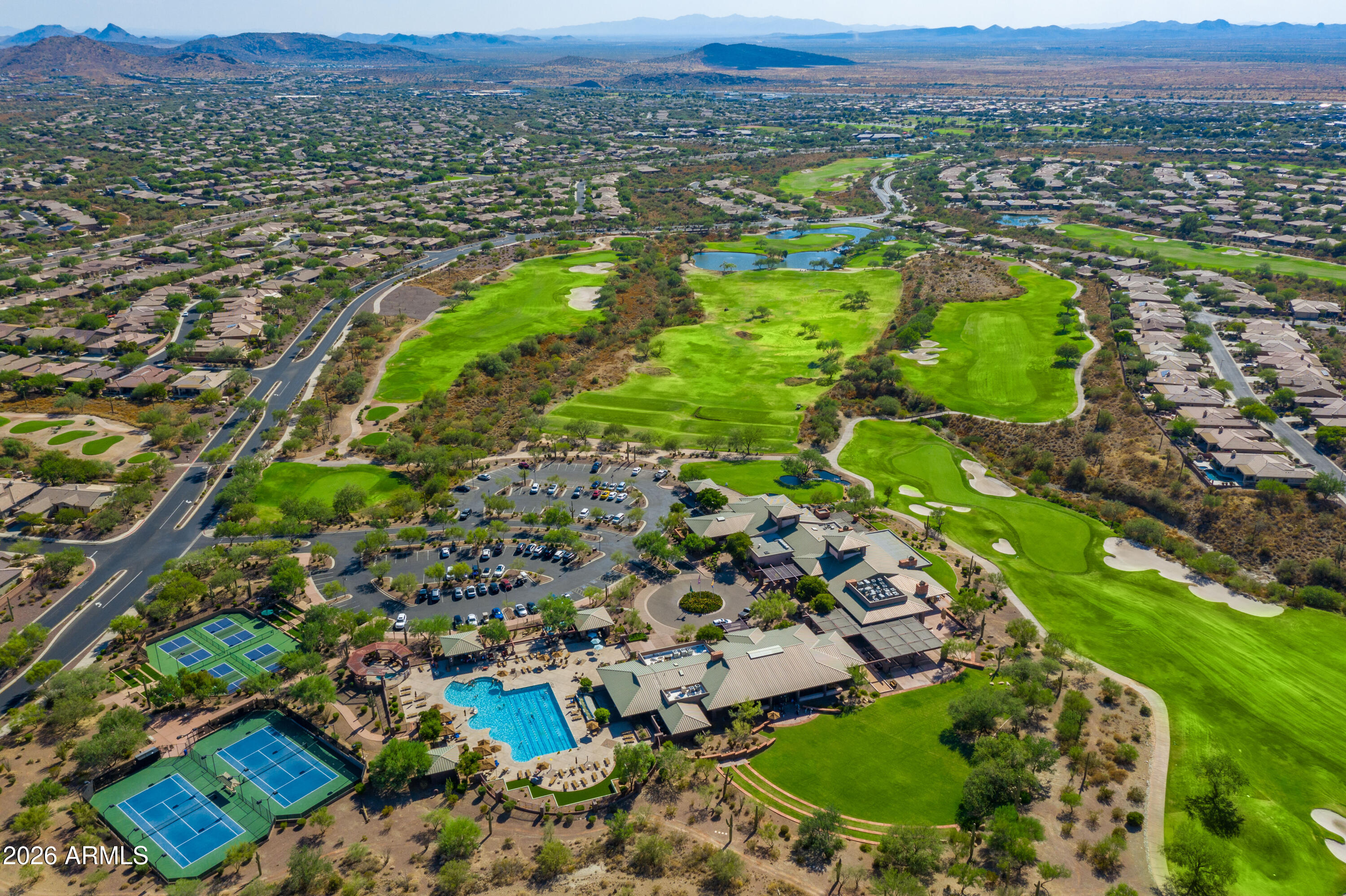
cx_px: 673
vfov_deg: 46.4
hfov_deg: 65.5
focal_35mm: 28
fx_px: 1046
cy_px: 448
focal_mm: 10.26
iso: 100
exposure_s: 1/500
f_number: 5.6
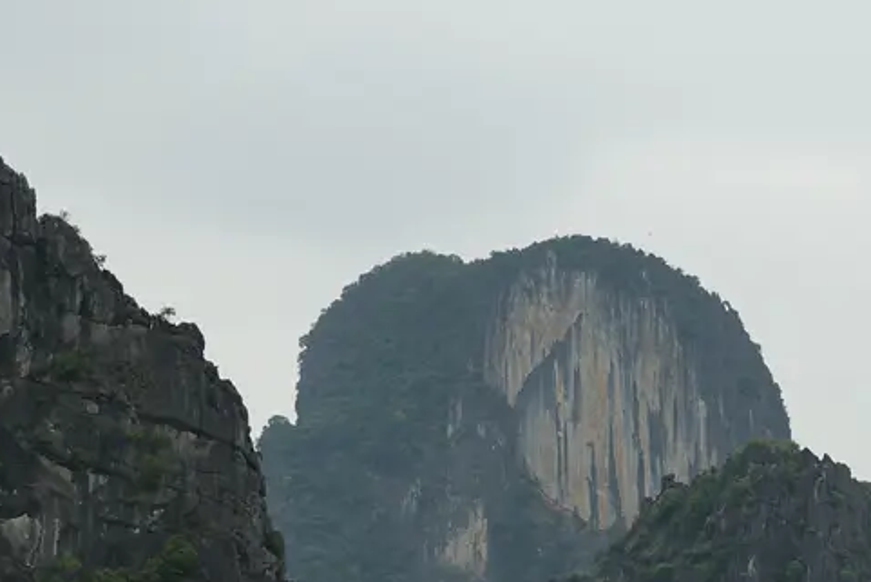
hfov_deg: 10.4
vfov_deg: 6.9
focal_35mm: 197
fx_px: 4767
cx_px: 784
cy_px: 664
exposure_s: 1/250
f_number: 4
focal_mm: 28.91
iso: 100
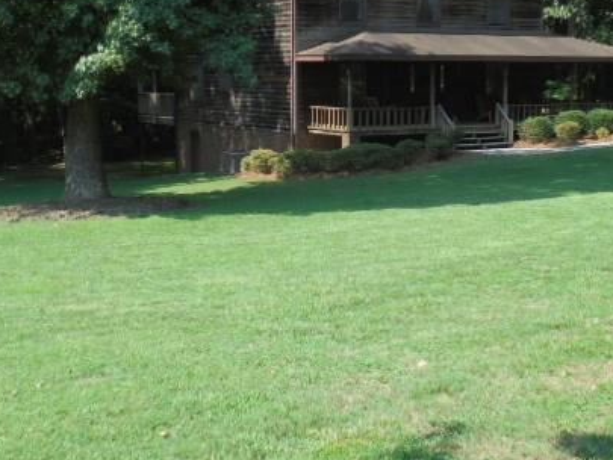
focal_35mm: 60
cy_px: 172
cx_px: 331
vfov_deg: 24.4
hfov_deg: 32.2
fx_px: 1063
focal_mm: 6.9
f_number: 4.2
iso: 100
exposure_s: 1/320
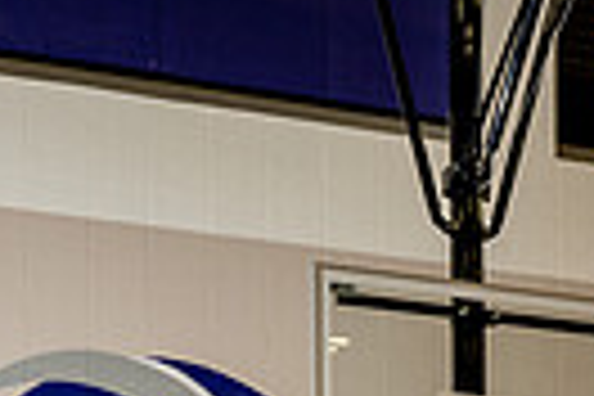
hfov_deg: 17.5
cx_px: 148
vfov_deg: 10.2
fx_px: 1914
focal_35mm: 116
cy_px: 976
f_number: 4
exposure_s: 1/250
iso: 100
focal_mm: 34
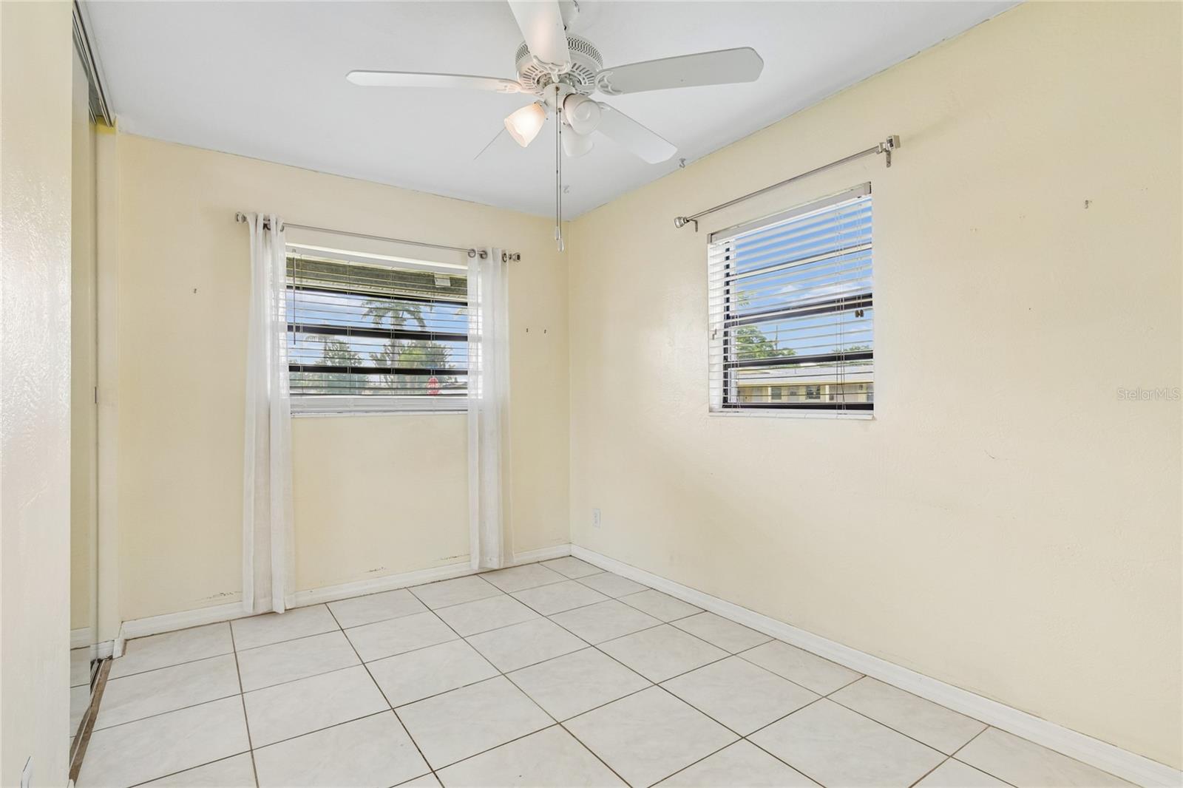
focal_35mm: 16
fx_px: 526
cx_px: 592
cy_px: 394
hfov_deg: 96.7
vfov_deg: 73.7
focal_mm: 11
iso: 100
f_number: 7.1
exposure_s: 1/20
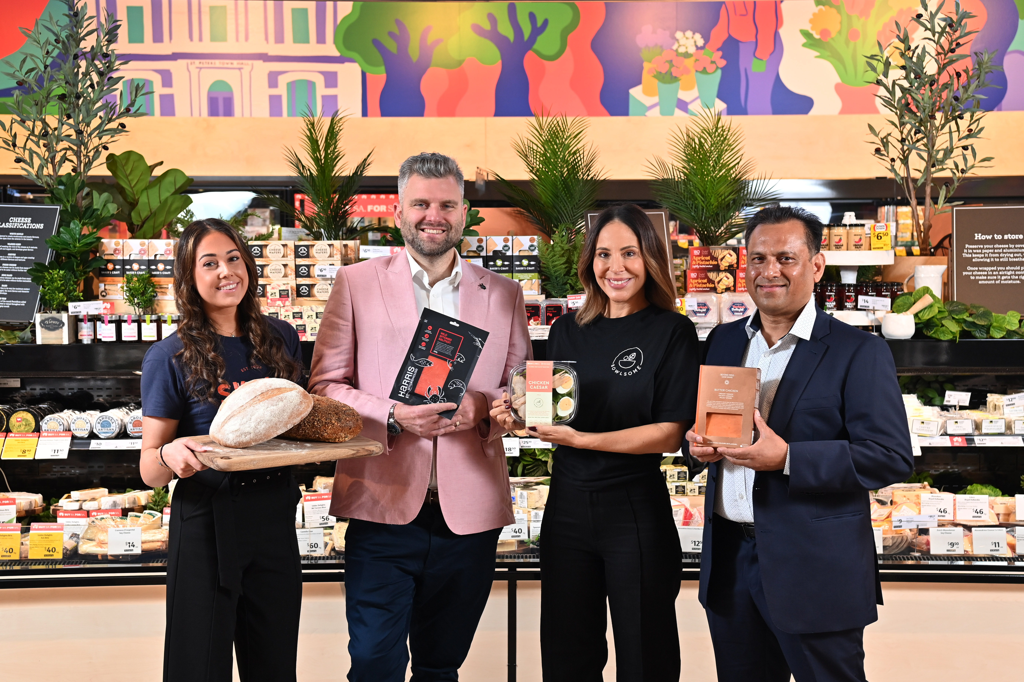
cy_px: 341
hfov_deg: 36.2
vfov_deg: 24.6
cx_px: 512
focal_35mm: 55
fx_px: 1564
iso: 800
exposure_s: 1/250
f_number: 5.6
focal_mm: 55
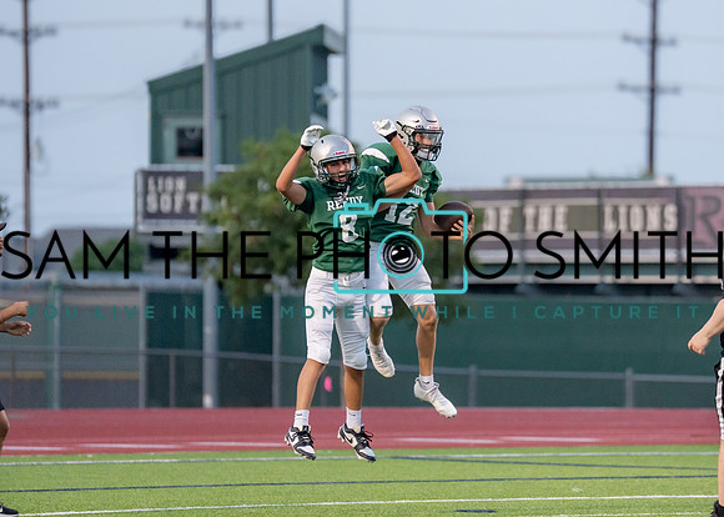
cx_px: 445
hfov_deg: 5.9
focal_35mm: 344
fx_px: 7063
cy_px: 227
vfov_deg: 4.2
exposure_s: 1/1000
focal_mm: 200
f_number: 2.8
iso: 800
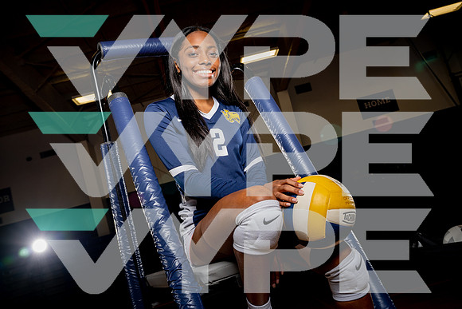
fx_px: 475
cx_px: 231
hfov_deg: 51.9
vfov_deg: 36.0
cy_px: 154
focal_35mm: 37
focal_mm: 37
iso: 400
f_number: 8
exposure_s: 1/250
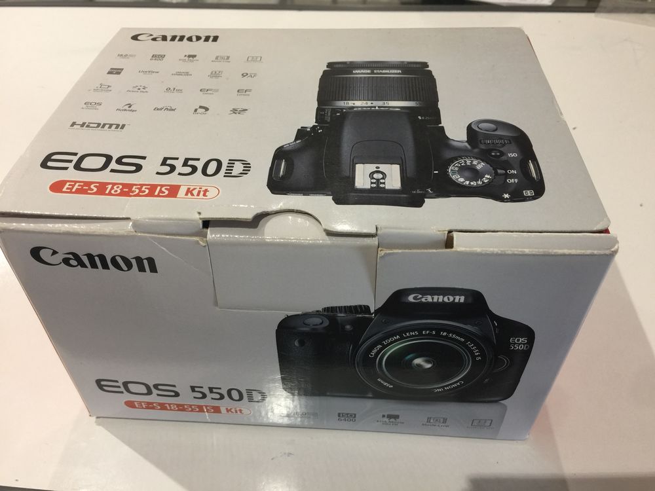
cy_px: 246
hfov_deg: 61.7
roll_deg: +0.4
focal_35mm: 29
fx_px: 549
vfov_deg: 48.2
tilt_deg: -43.9
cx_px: 328
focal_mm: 4.15
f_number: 2.2
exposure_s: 1/17
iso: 64
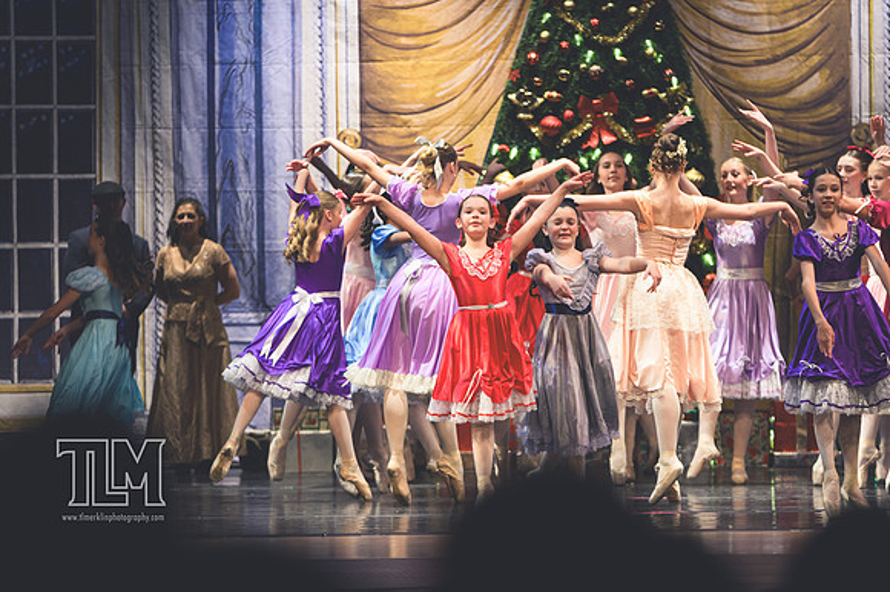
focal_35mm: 232
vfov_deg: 5.9
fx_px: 5732
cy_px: 296
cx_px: 445
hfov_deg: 8.9
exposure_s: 1/400
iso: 640
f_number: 2.8
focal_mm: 155
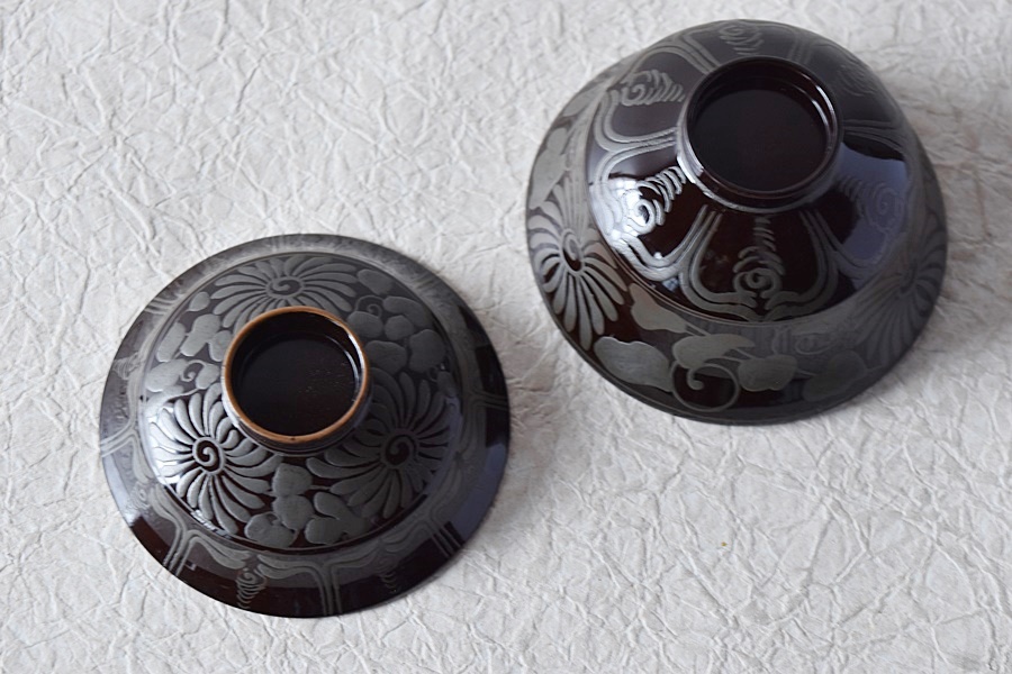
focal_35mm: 82
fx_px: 2319
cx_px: 506
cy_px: 337
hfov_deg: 24.6
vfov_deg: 16.6
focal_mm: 55
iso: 400
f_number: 5.6
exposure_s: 1/5
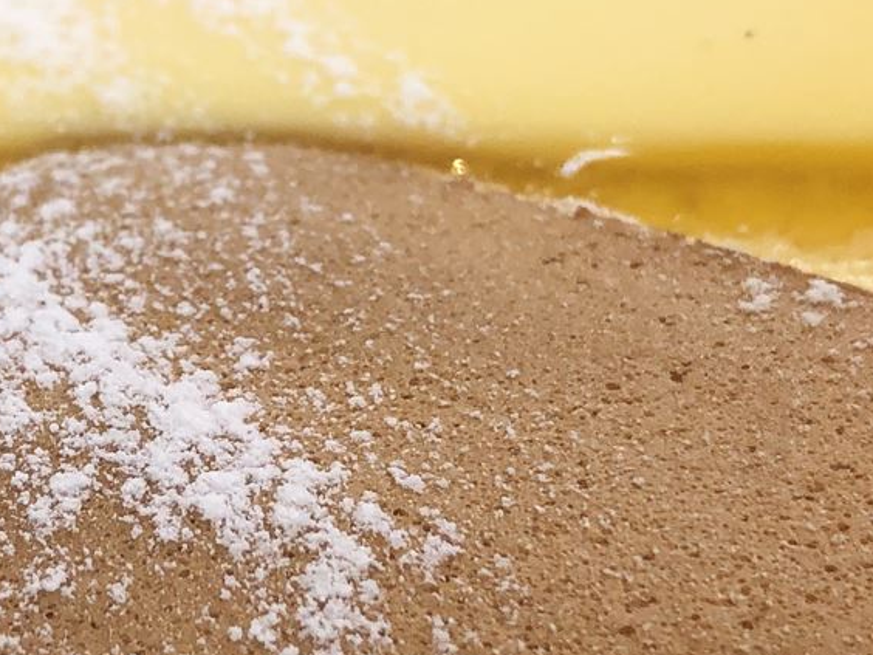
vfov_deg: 14.8
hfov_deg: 19.5
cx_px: 209
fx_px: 2522
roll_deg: +4.3
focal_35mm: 100
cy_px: 437
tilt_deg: -38.8
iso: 50
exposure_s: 1/120
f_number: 1.8
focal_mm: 3.99
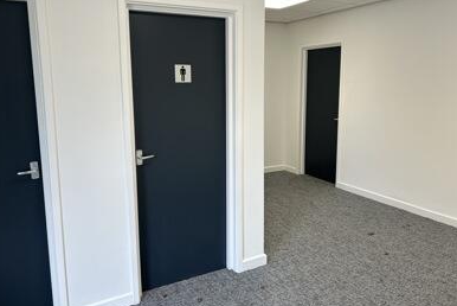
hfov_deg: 65.4
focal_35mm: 28
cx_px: 224
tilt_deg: -8.6
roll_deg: +1.1
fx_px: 356
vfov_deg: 46.4
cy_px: 138
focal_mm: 5.7
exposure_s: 1/100
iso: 40
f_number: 1.5
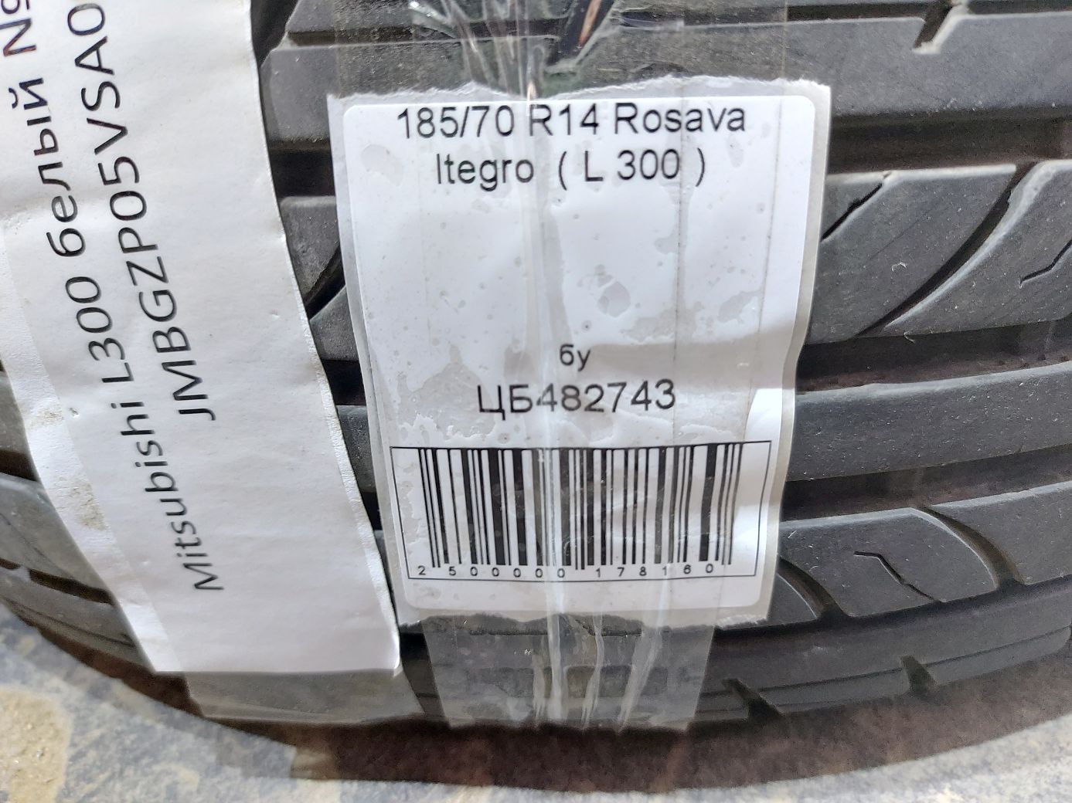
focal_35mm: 24
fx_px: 743
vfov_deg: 56.8
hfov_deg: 71.6
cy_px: 402
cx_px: 536
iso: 500
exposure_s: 1/20
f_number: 1.8
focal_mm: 5.23
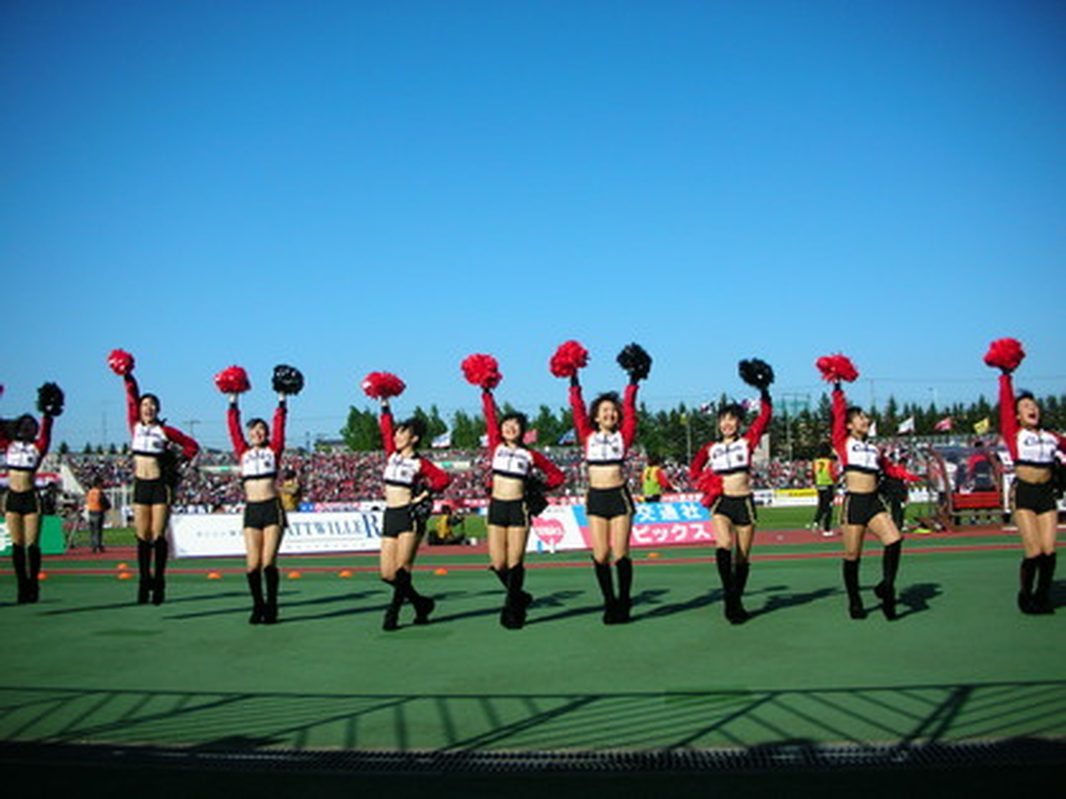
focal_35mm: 35
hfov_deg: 52.6
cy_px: 400
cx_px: 533
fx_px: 1078
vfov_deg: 40.7
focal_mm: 5.8
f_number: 8.5
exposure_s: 1/180
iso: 50
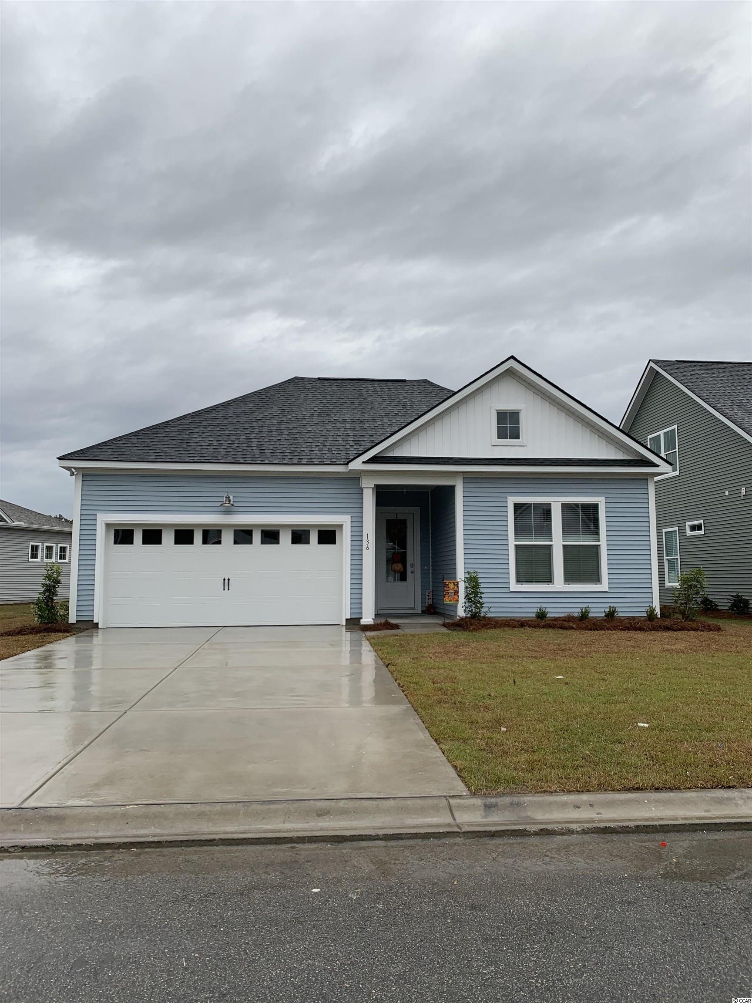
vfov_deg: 67.3
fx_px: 753
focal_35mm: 26
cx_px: 376
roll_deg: -0.5
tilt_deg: +6.3
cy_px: 502
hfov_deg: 53.1
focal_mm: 4.25
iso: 25
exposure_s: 1/321
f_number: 1.8
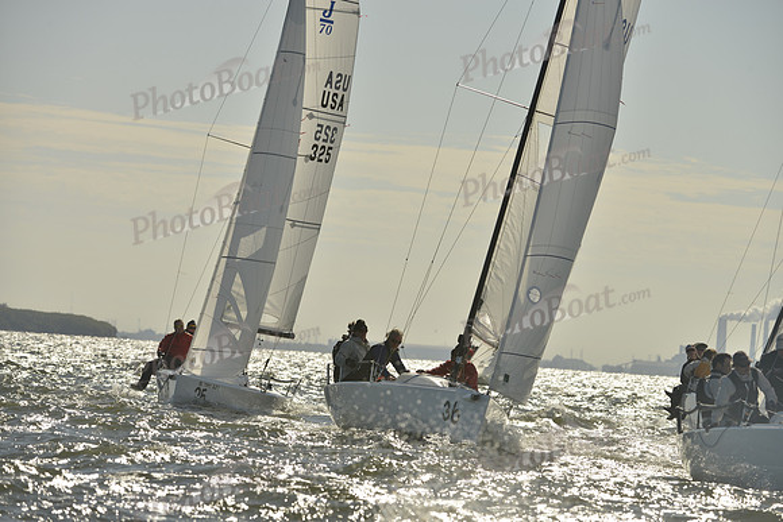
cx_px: 392
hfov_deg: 8.6
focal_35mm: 240
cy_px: 261
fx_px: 5221
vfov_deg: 5.7
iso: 200
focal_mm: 240
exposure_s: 1/1600
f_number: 8
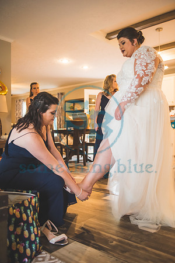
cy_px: 132
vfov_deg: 58.7
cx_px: 88
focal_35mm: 32
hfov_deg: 41.1
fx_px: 233
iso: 2000
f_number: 2.8
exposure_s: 1/125
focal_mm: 32
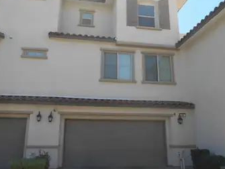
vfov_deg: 45.5
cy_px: 80
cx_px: 110
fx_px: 202
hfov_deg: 58.3
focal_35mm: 31
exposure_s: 1/400
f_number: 3.2
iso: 80
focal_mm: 4.6
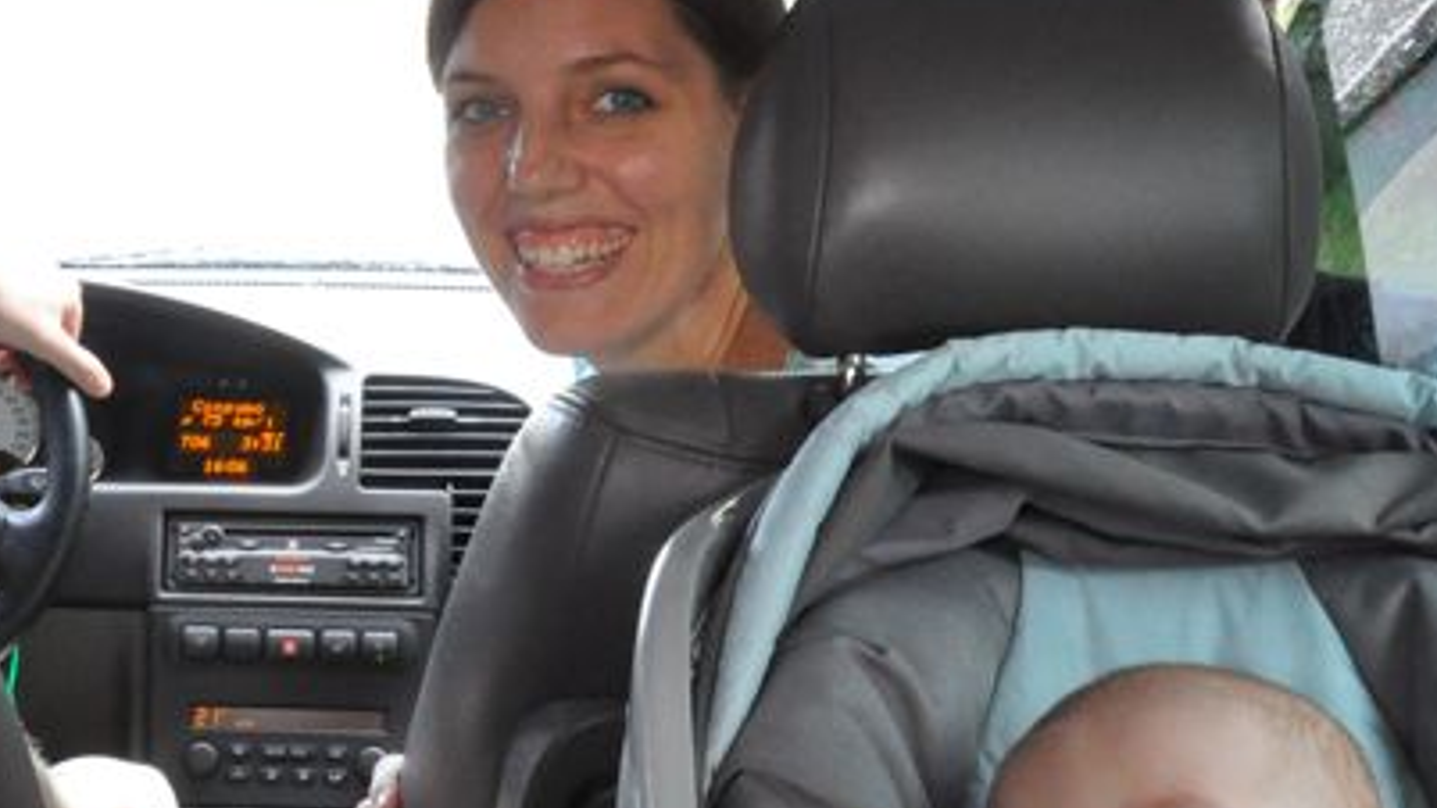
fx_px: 2857
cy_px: 442
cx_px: 261
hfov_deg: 27.6
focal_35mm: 75
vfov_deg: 16.1
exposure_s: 1/20
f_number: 14
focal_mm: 24
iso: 3200
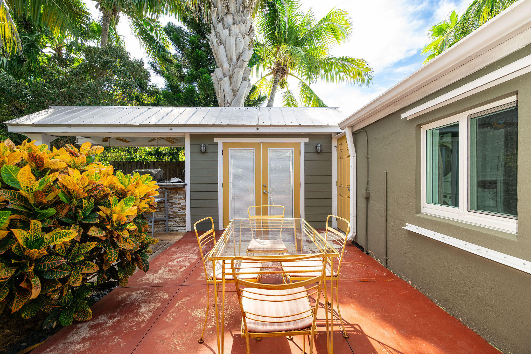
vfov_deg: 81.2
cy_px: 177
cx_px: 266
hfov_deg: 104.3
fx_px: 206
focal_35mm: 14
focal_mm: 14
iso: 200
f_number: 8
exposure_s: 1/125
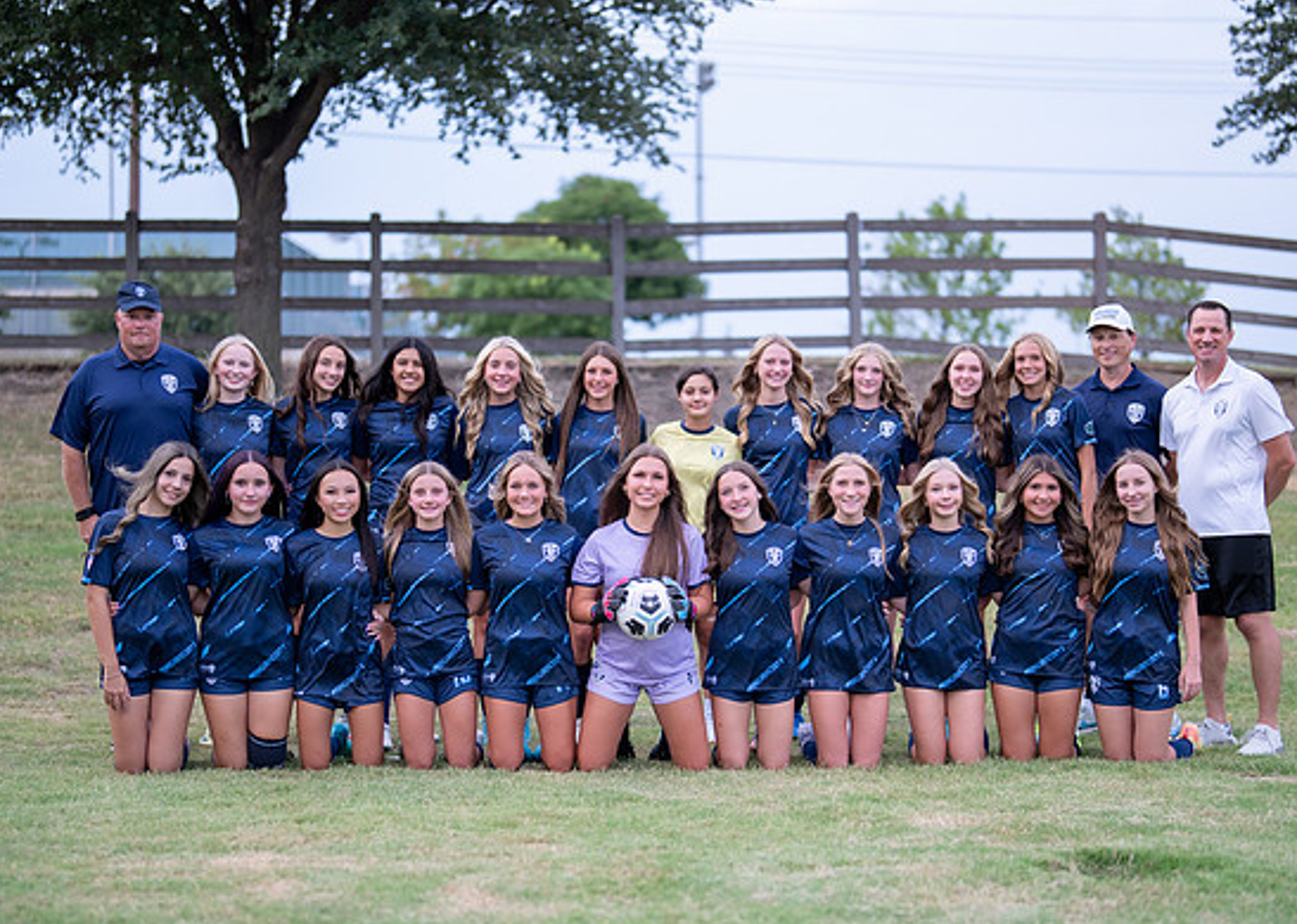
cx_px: 671
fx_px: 2319
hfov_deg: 31.2
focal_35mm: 63
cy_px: 514
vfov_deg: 22.5
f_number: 1.2
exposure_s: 1/640
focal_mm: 50
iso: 320
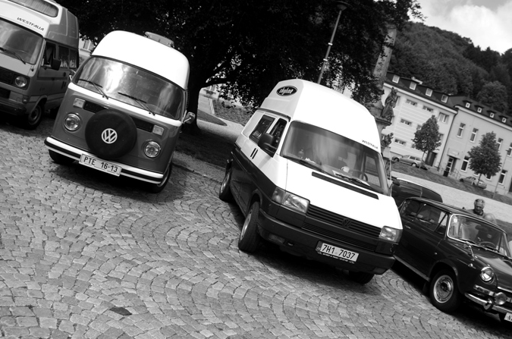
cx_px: 287
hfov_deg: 58.6
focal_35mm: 32
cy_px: 175
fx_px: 454
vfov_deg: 40.9
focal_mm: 18
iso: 100
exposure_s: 1/250
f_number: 6.3
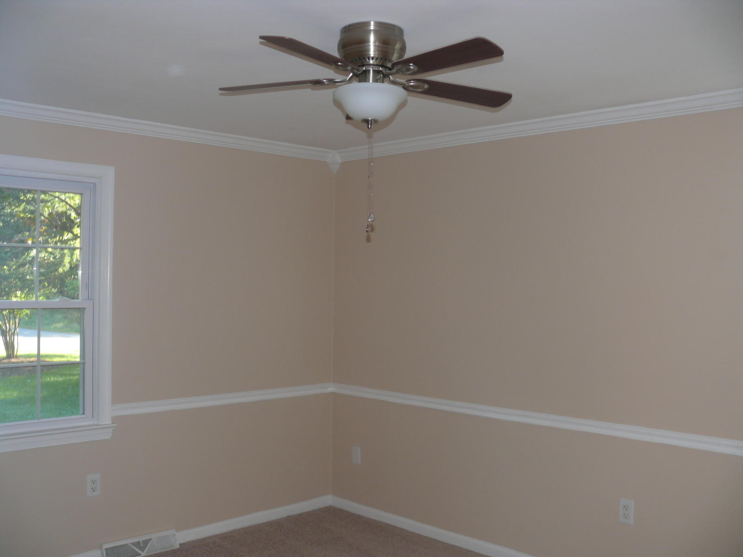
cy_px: 278
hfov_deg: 52.6
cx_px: 372
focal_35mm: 35
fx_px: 751
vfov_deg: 40.7
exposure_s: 1/30
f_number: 2.8
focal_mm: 7.4
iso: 100
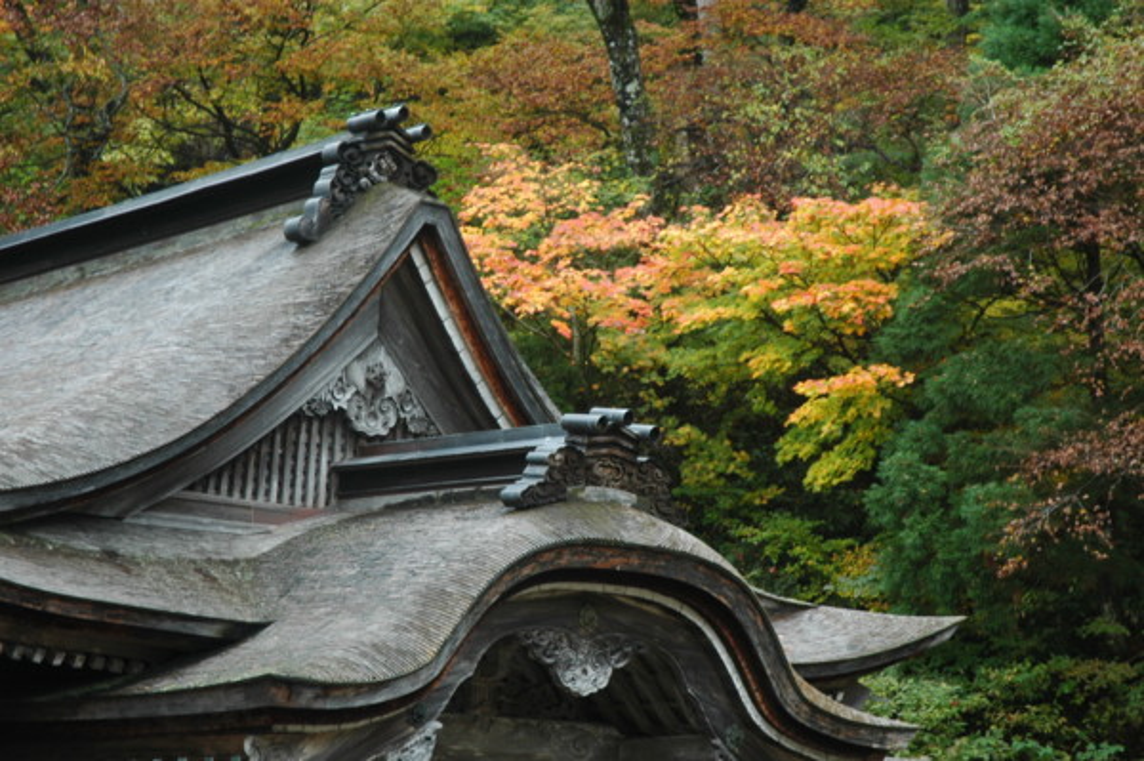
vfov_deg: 16.5
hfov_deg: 24.6
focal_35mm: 82
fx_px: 2619
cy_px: 380
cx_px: 572
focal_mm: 55
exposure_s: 1/100
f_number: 4.5
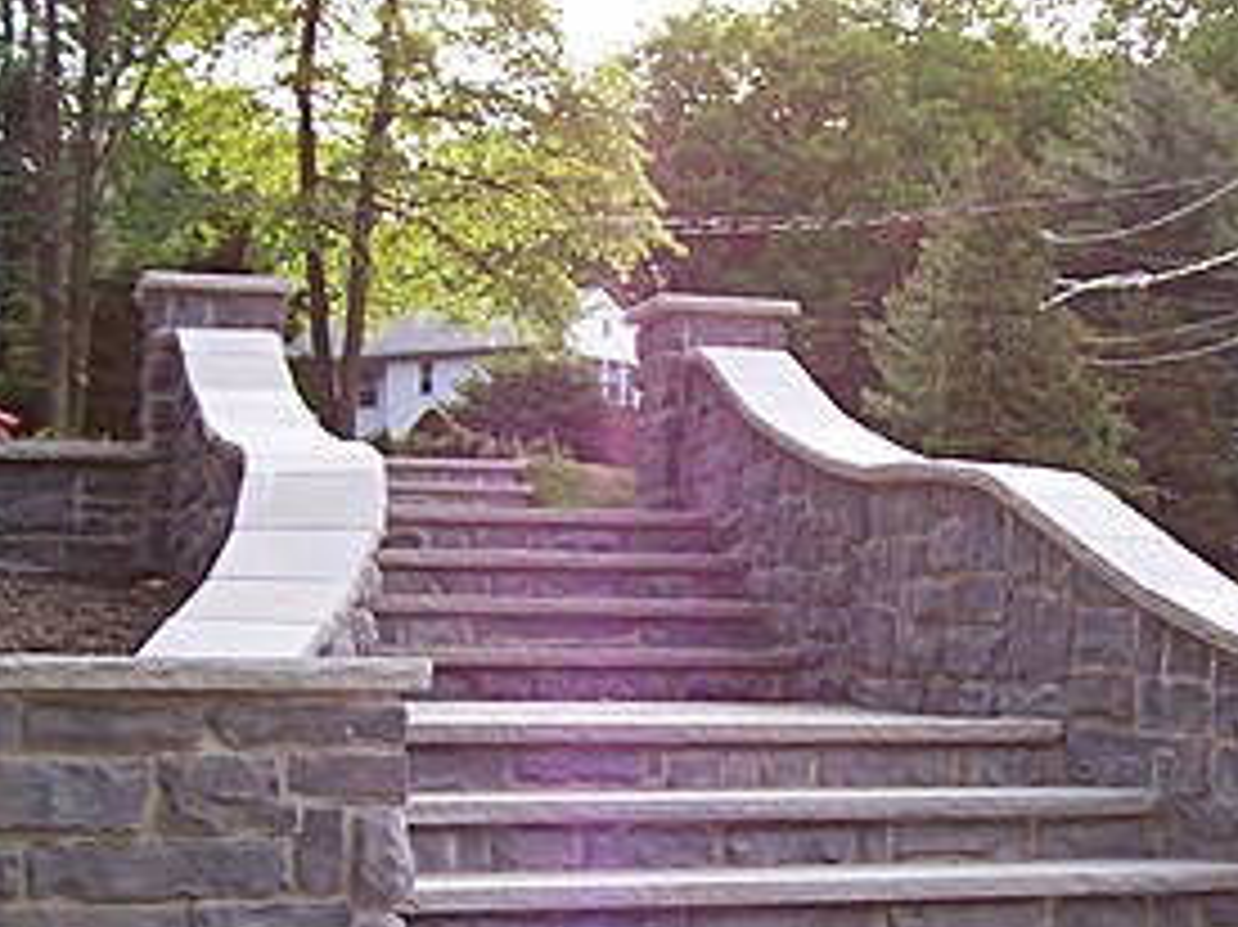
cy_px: 673
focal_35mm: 76
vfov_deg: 19.3
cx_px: 1083
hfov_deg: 25.0
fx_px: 2717
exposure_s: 1/350
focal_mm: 5.6
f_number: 2.7
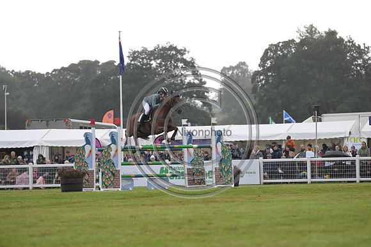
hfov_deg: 10.3
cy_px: 124
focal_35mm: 200
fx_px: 2061
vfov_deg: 6.9
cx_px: 186
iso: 2000
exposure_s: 1/1250
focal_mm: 200
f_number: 4.5
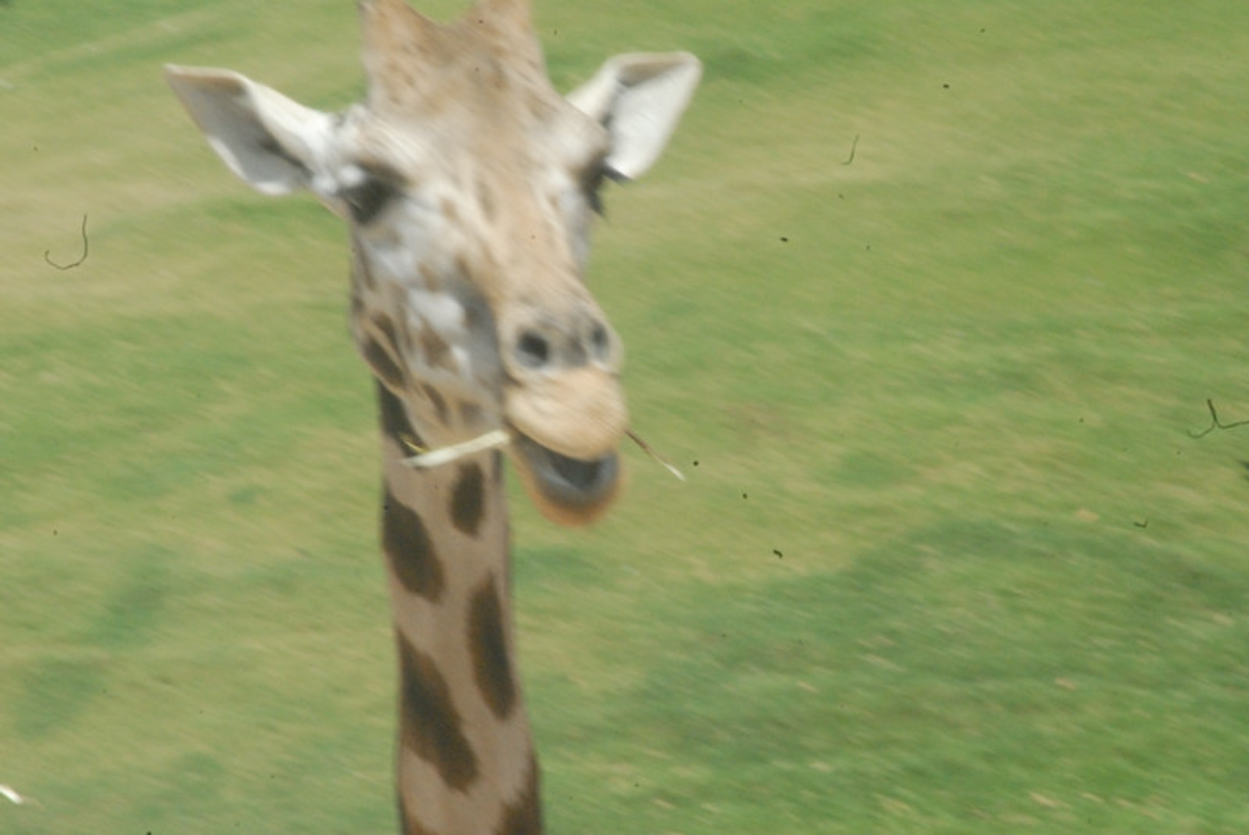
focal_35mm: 450
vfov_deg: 3.1
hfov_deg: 4.6
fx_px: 15626
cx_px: 624
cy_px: 418
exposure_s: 1/90
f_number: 45
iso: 1600
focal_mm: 300
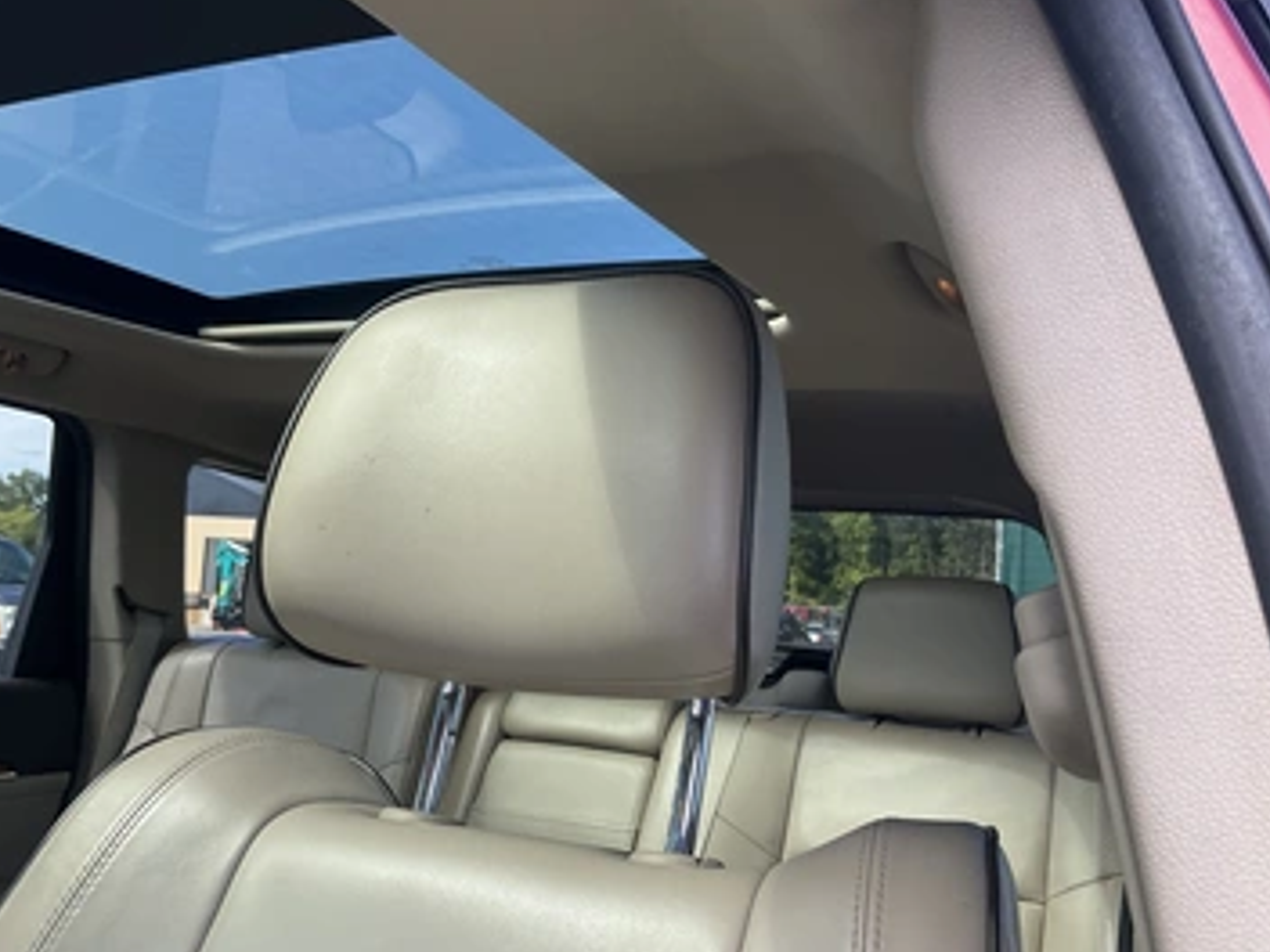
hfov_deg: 55.4
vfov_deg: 42.9
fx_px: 1211
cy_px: 526
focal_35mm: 33
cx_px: 635
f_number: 1.8
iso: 20
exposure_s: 1/126
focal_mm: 3
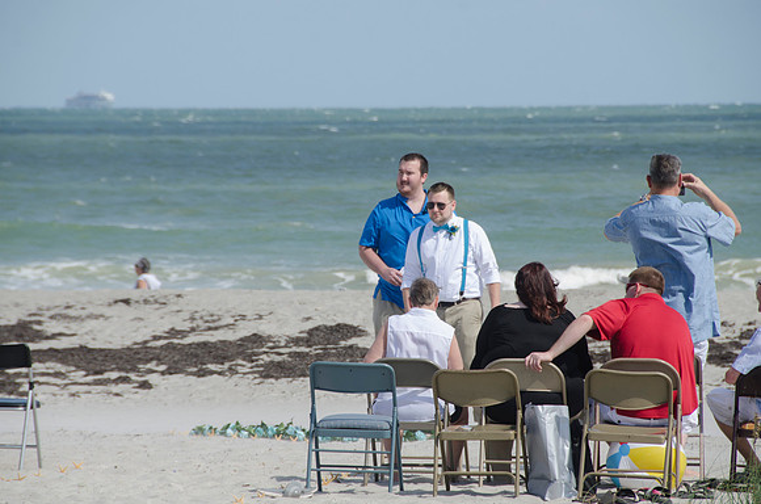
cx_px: 380
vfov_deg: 5.4
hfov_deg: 8.1
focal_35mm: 255
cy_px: 252
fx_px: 5379
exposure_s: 1/250
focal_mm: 170
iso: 100
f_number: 9
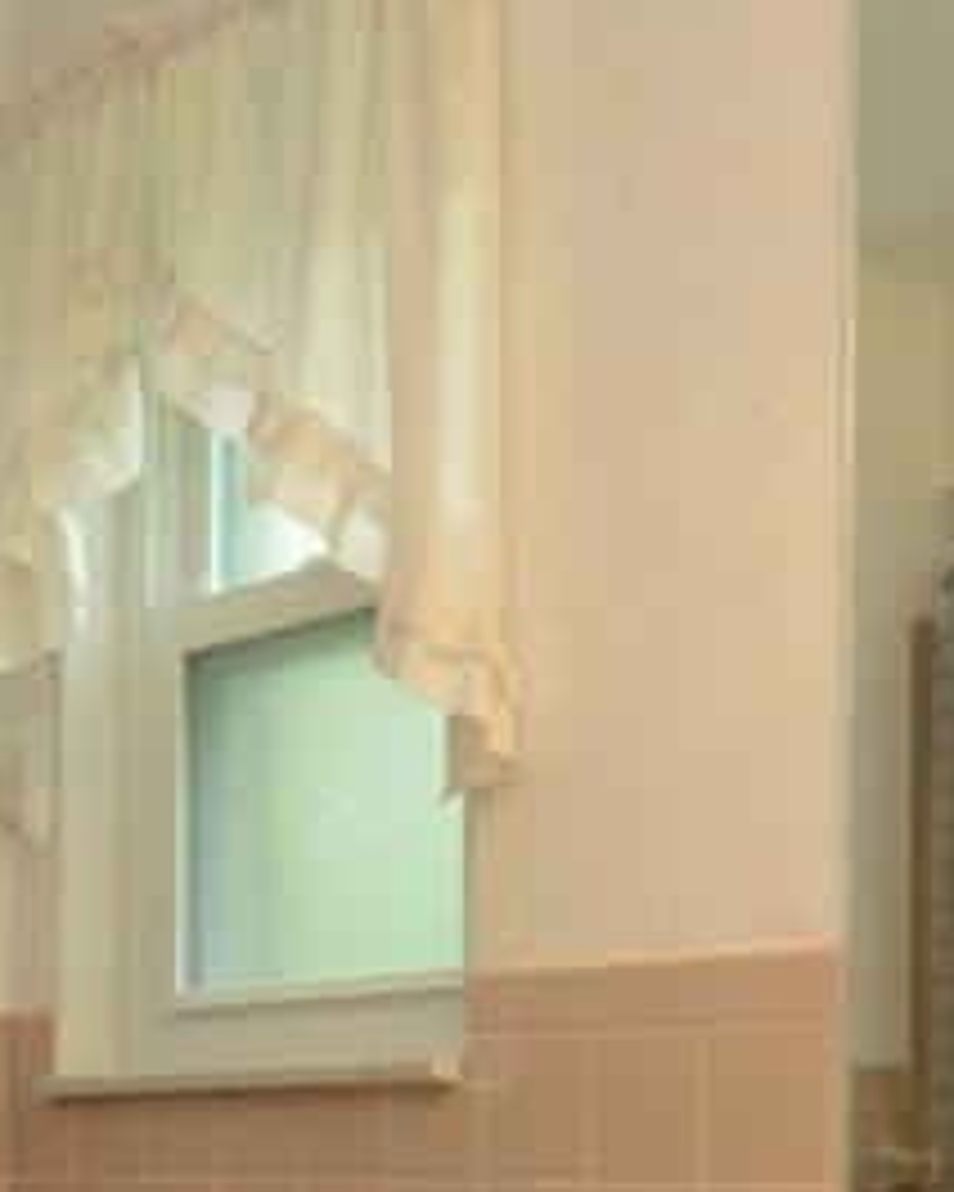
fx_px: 2294
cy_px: 1158
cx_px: 320
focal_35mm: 65
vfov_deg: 27.6
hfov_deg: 23.4
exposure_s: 1/125
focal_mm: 12
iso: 800
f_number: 5.6
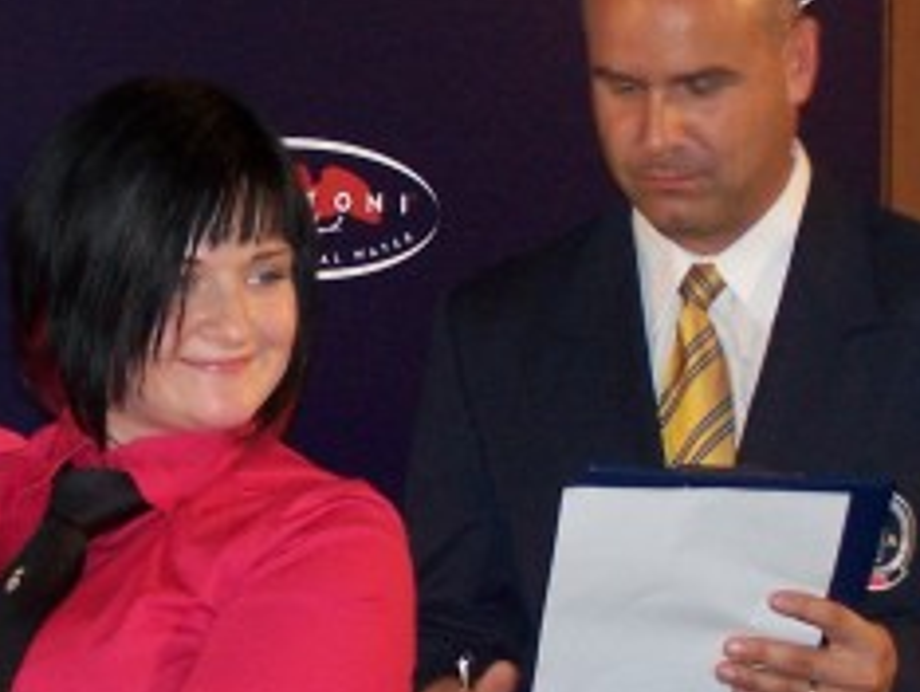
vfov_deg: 6.6
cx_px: 307
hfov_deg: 8.8
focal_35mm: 224
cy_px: 661
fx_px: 5959
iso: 140
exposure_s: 1/90
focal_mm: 13.7
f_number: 3.2
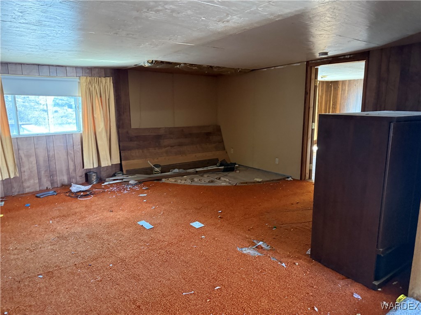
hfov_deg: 71.6
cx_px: 210
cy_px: 158
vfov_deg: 56.8
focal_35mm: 24
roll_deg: +0.4
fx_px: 292
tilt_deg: -10.0
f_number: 1.78
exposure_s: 1/50
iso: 800
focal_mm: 6.76
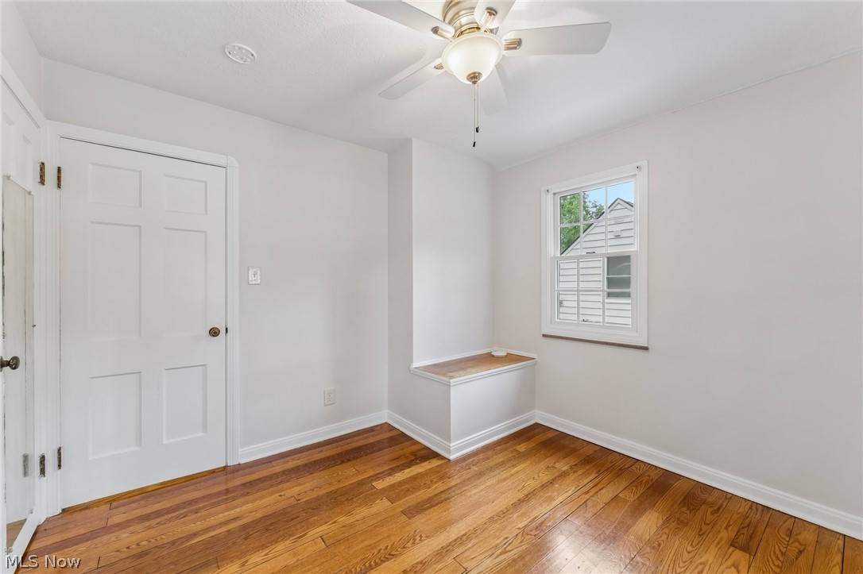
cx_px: 432
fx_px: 335
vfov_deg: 81.2
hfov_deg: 104.3
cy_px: 287
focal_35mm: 14
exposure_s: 1/15
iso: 200
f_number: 5.6
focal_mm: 14
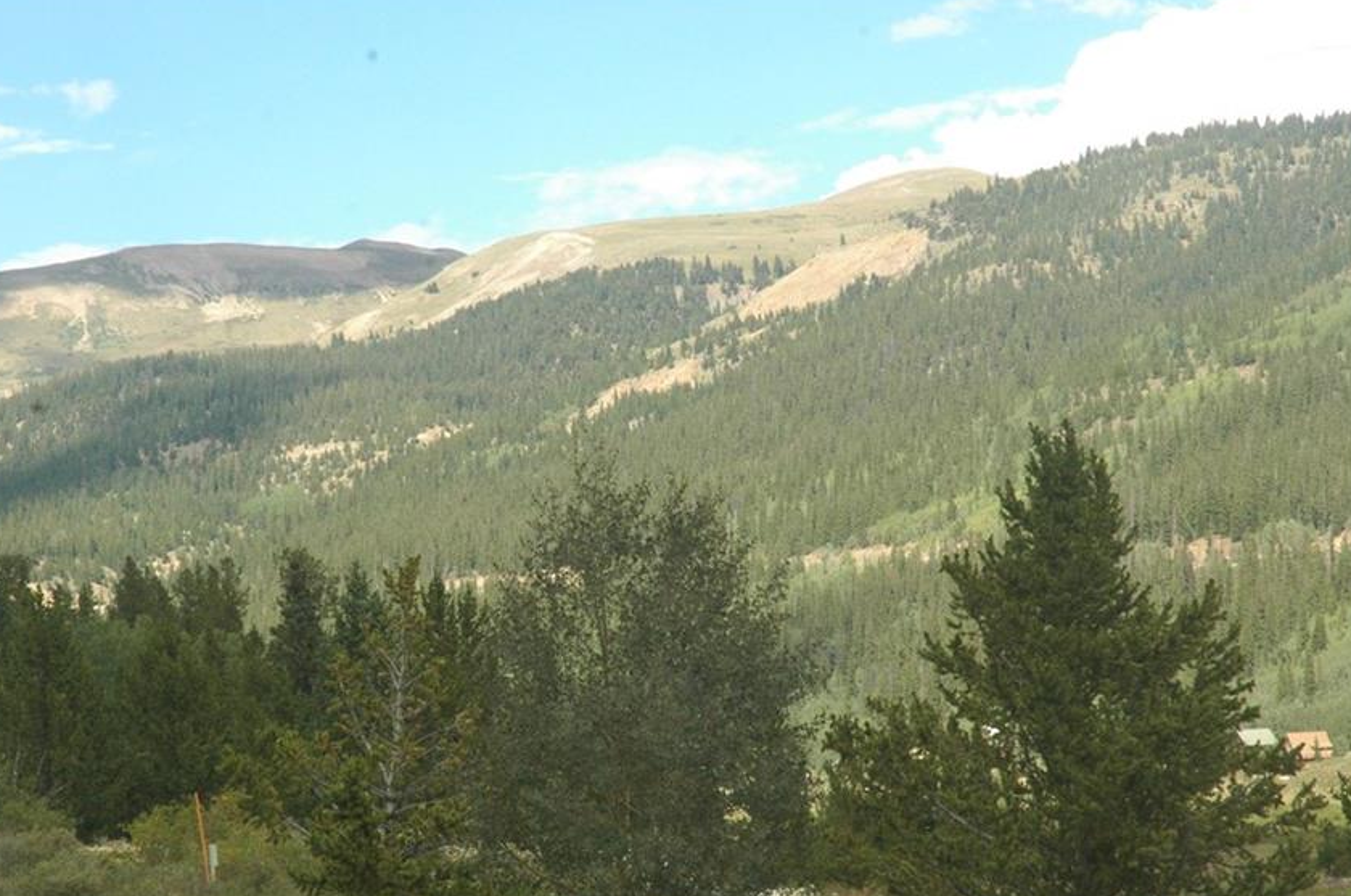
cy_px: 533
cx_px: 569
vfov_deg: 10.7
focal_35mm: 128
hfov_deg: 16.0
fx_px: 4795
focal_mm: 70
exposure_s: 1/250
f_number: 14
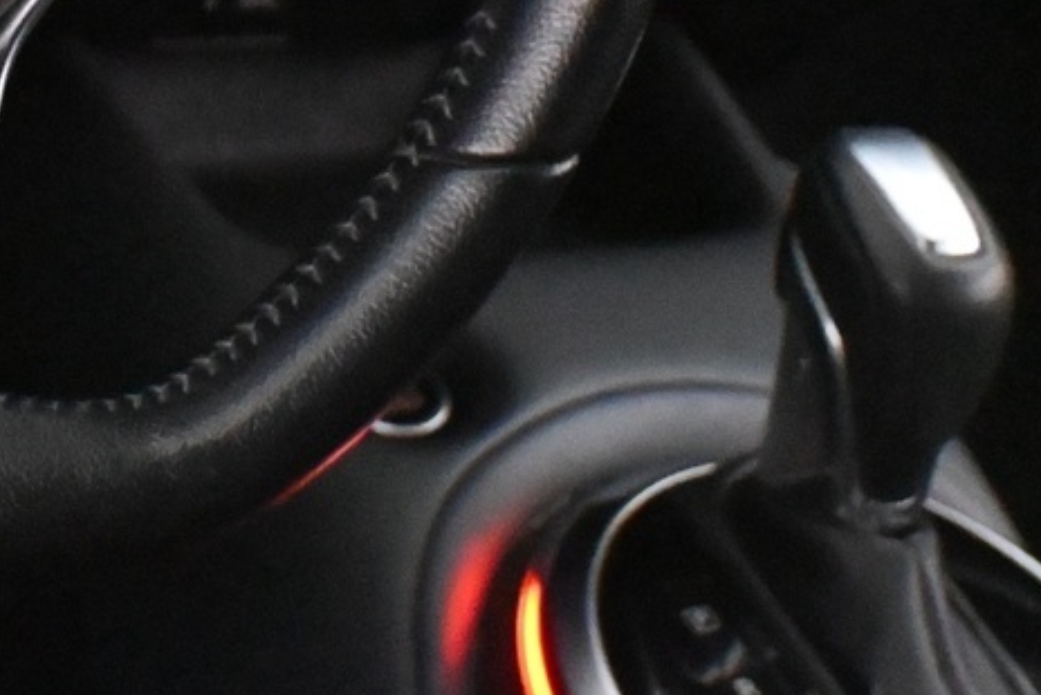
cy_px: -469
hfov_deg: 13.1
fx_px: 4391
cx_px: -294
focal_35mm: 152
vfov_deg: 8.8
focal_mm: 29
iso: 12800
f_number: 4.8
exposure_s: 1/60
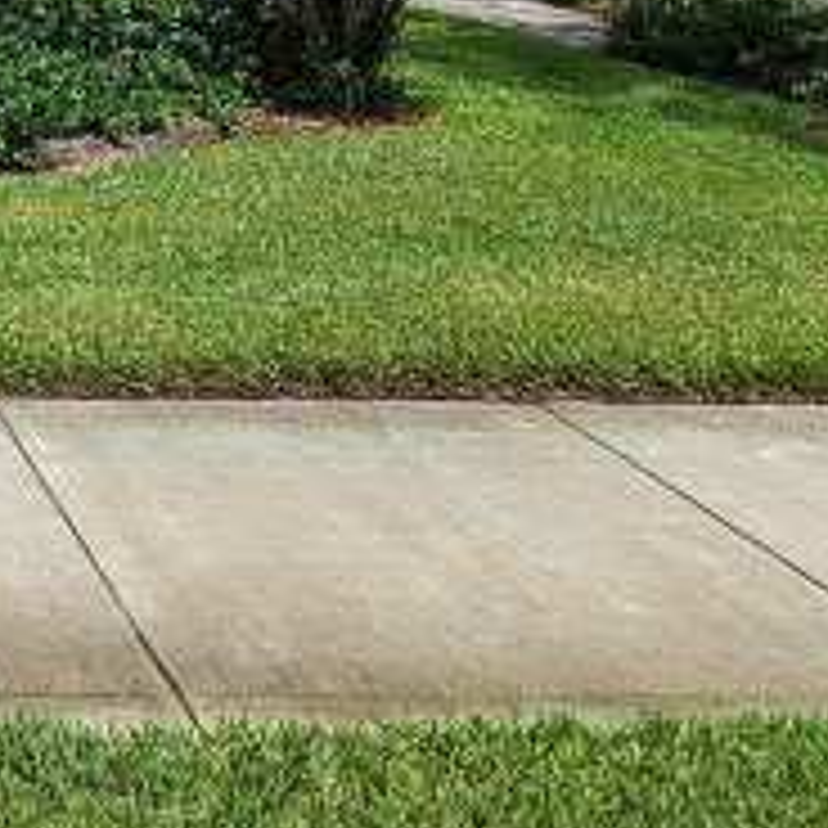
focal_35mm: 50
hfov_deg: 25.5
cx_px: -418
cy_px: -234
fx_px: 1353
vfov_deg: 28.3
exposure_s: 1/2450
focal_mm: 2.2
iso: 50
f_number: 2.2
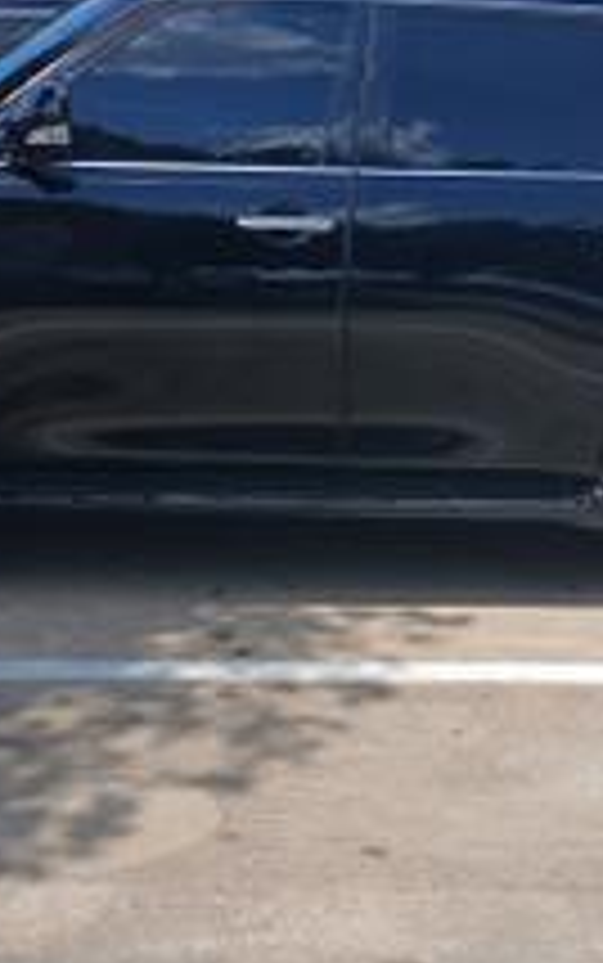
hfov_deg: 20.0
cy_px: 320
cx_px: 342
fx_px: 1707
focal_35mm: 65
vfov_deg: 31.3
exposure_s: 1/475
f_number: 1.8
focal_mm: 3.98
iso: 20
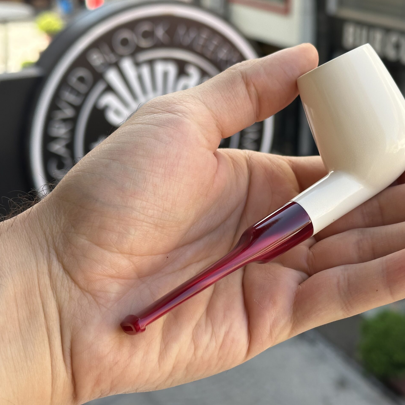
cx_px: 264
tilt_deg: -21.5
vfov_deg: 30.0
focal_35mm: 57
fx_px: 754
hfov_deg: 29.9
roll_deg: -1.0
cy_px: 202
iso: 64
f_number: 1.78
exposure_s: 1/389
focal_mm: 6.86
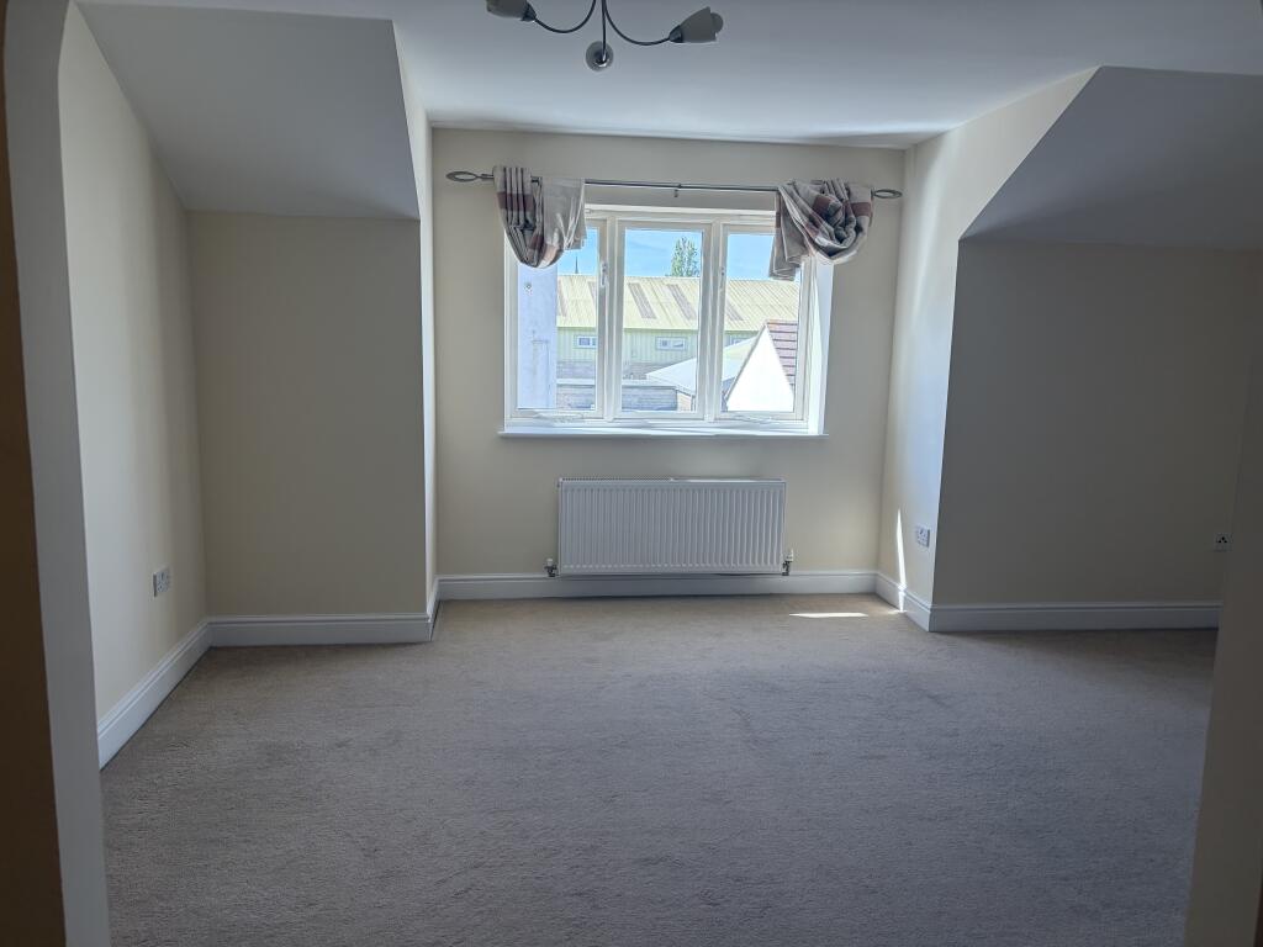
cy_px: 474
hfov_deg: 67.3
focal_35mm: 26
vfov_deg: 53.1
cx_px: 632
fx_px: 949
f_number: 1.6
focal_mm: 5.96
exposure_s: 1/277
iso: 50
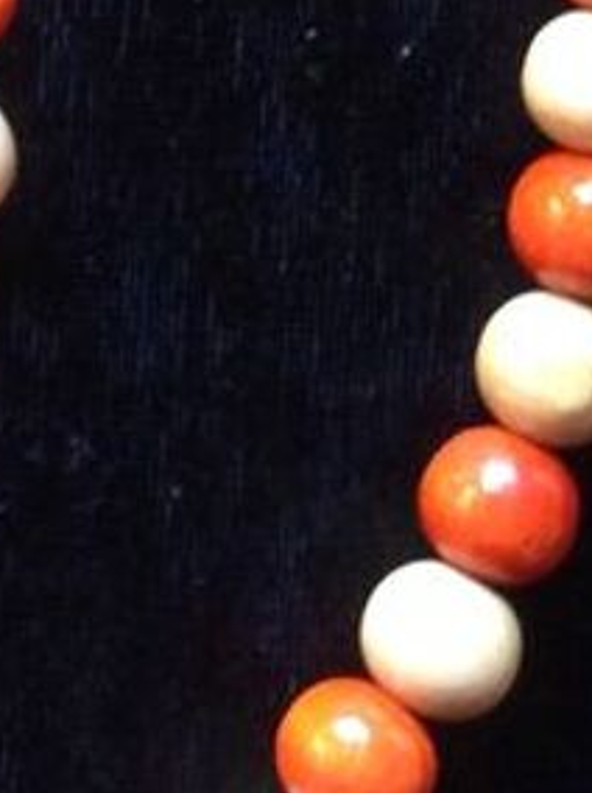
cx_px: -656
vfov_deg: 11.4
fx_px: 3774
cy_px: -507
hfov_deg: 8.4
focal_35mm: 165
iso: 200
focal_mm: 4.28
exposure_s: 1/15
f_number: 2.4
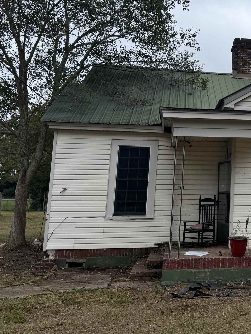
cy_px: 108
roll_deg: -0.2
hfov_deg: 28.8
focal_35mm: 46
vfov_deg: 40.7
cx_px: 270
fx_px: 445
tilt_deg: +12.0
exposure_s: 1/2000
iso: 80
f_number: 1.78
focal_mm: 6.76
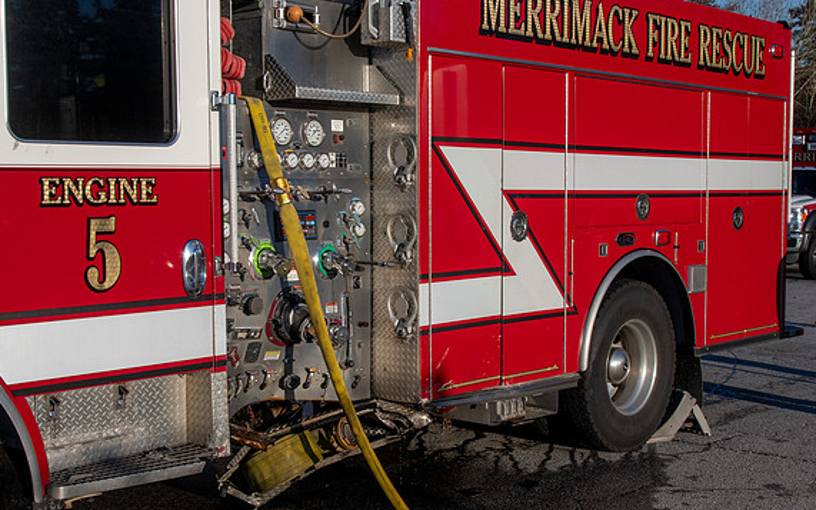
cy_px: 265
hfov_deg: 38.2
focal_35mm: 53
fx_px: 1179
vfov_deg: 24.4
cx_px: 371
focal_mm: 34
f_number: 13
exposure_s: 1/500
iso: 500
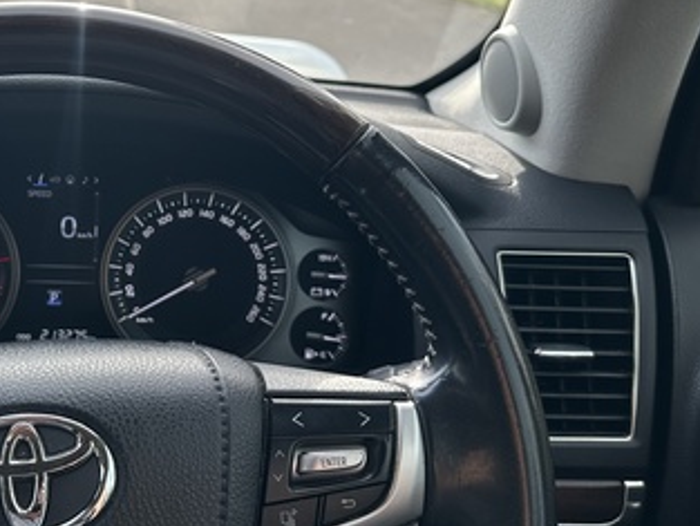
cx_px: 98
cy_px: 213
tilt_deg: -20.4
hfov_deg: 36.9
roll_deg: +0.7
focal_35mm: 49
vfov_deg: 29.6
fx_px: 991
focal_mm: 6.86
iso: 80
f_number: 1.78
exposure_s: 1/583
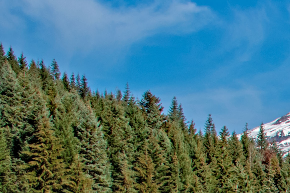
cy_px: 304
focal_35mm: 202
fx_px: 1627
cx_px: 581
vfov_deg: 6.7
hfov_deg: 9.5
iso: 100
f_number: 4
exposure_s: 1/2000
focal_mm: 28
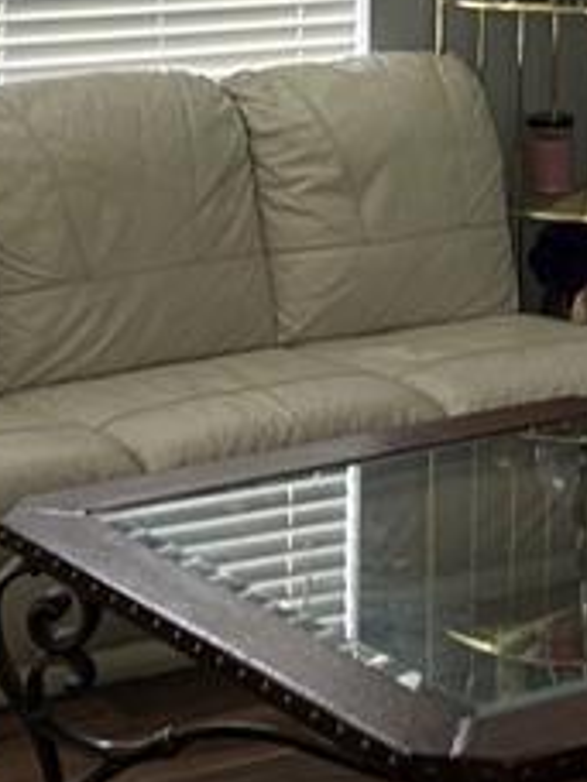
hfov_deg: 12.6
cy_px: -220
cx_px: 498
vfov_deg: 16.0
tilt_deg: -2.8
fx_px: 2645
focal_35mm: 117
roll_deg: +1.6
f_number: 1.5
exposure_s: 1/60
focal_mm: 5.7
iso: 125
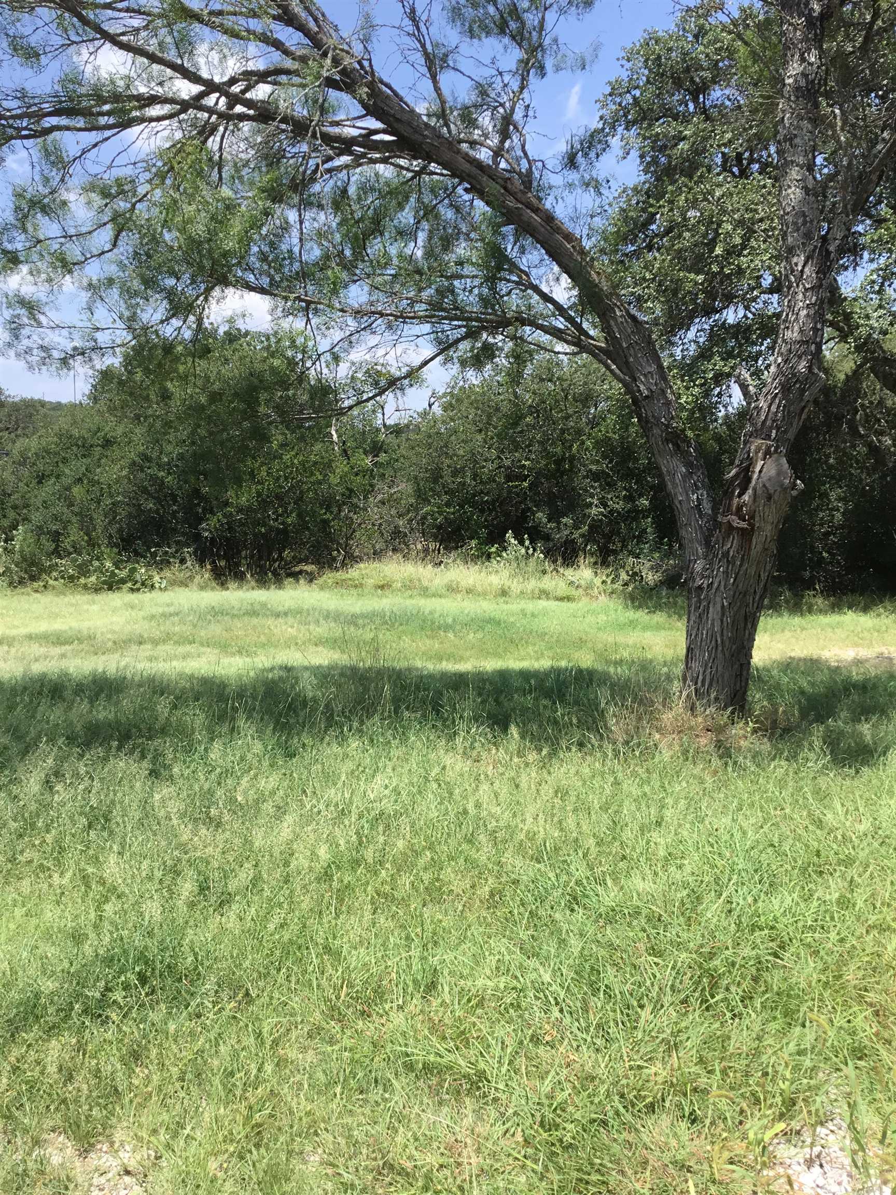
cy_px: 598
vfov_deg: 58.4
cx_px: 448
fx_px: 1070
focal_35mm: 31
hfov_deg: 45.4
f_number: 2.4
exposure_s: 1/741
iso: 25
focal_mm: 3.3
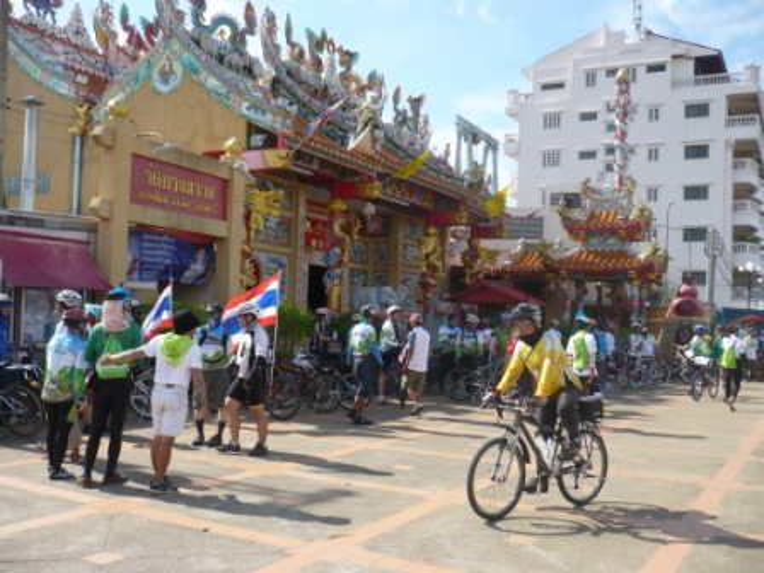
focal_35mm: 35
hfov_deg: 52.6
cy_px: 286
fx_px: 772
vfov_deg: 40.7
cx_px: 382
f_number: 2.8
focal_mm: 5.8
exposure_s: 1/800
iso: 100
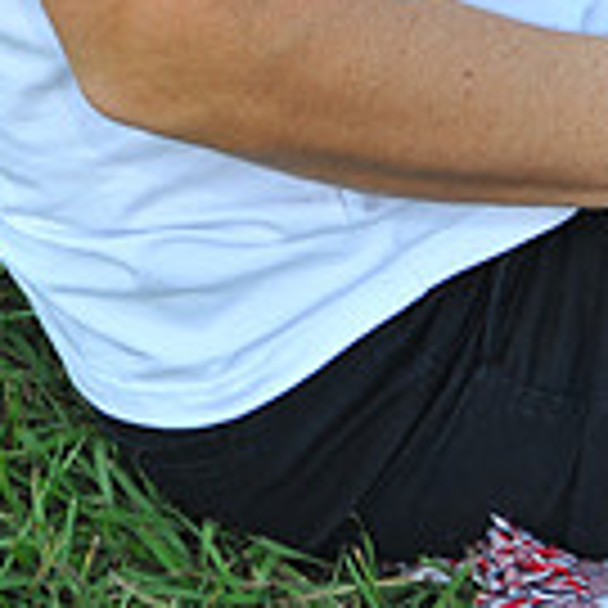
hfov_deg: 6.4
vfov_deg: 6.2
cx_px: 275
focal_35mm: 274
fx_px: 5445
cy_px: -694
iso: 800
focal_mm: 75
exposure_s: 1/60
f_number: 6.3
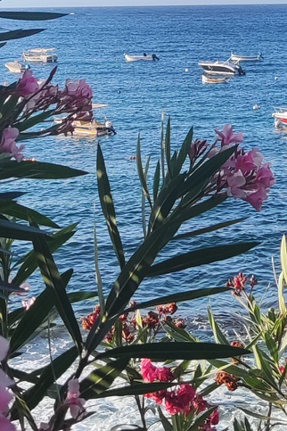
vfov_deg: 20.4
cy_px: 12
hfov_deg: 13.9
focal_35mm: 97
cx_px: 278
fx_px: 1160
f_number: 1.79
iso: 50
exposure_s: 1/724
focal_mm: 4.71
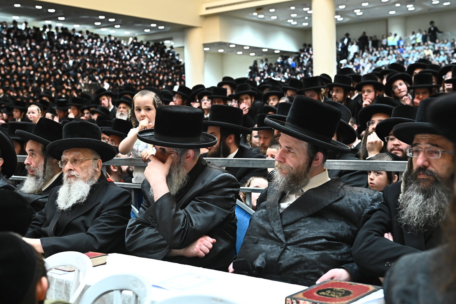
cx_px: 207
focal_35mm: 48
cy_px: 140
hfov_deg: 41.1
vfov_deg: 28.1
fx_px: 608
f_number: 3.5
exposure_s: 1/160
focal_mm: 40
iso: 2000
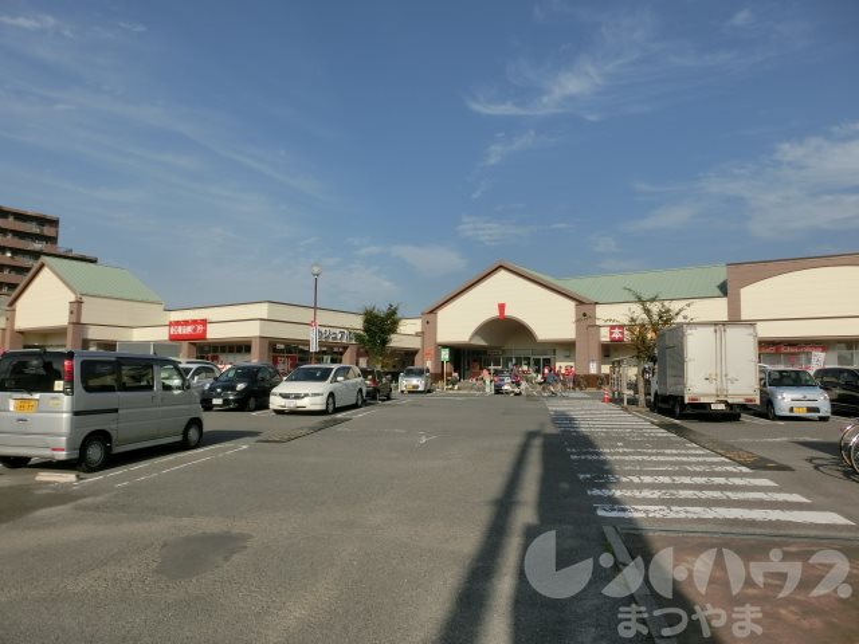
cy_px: 322
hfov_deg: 71.6
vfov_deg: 56.8
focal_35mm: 24
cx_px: 430
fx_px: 596
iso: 80
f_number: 7.9
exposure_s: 1/320
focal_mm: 4.24
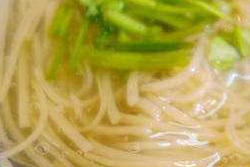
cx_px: 291
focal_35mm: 93
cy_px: 54
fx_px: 646
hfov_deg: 20.6
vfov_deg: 14.7
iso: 125
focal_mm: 10.4
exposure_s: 1/50
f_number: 1.8
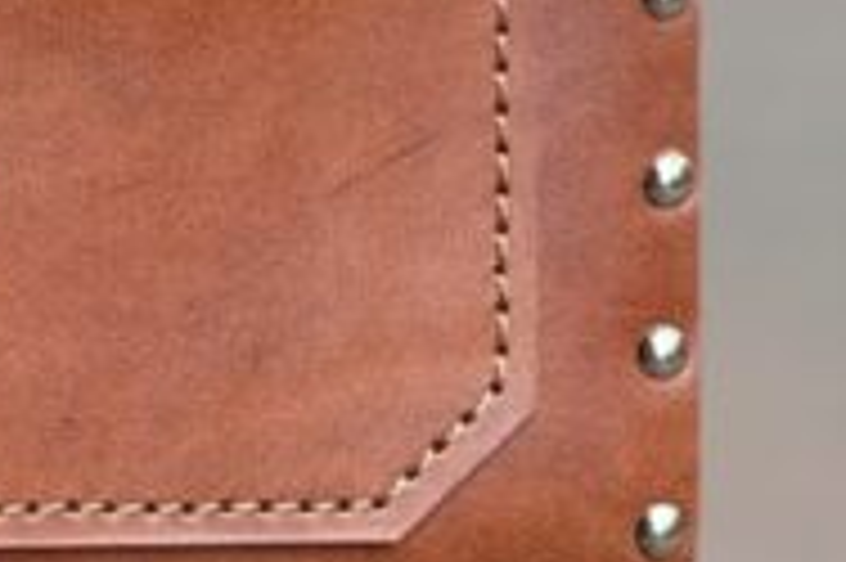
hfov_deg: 3.9
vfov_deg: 2.6
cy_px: -346
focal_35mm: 531
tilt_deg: -17.7
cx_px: 135
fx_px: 12467
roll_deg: -0.1
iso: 50
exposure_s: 1/198
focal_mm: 15.66
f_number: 2.8
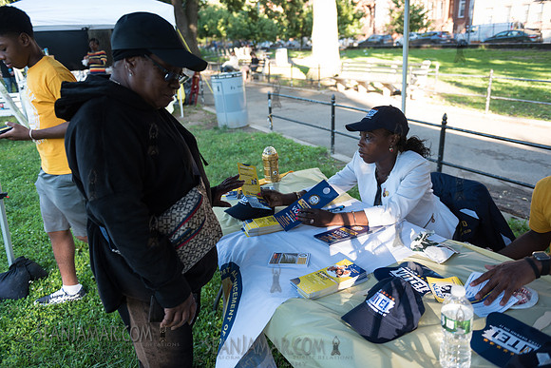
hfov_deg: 65.5
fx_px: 429
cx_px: 276
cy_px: 184
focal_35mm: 28
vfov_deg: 46.4
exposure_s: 1/160
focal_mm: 28
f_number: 2.8
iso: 200
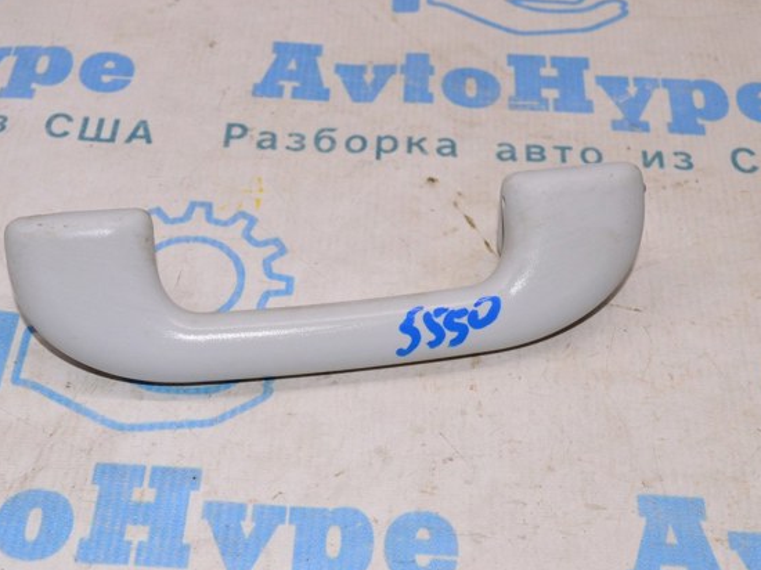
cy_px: 288
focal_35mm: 57
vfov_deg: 25.6
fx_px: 1253
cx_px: 329
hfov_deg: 33.7
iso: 1600
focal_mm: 34
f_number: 8
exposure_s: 1/200
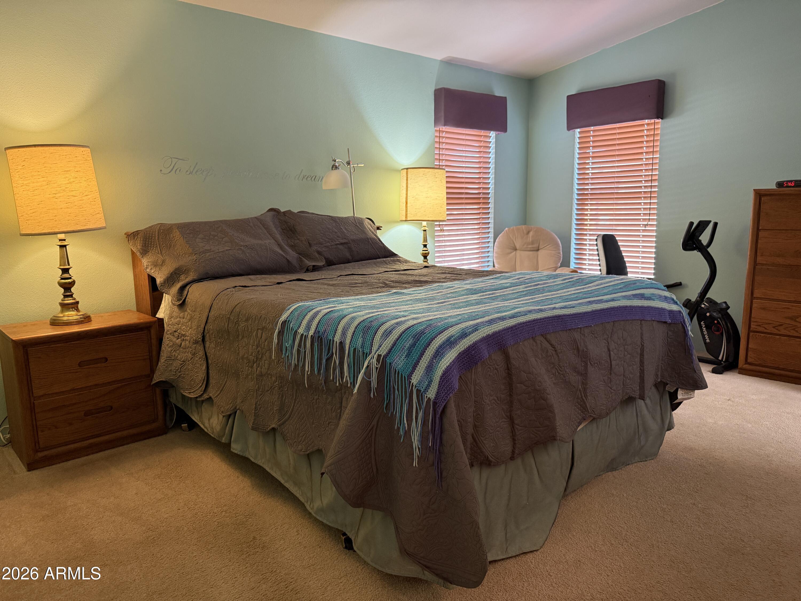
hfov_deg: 71.6
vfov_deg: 56.8
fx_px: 555
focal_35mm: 24
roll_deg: +0.9
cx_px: 400
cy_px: 300
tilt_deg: -8.5
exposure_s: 1/60
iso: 320
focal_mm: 6.76
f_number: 1.78
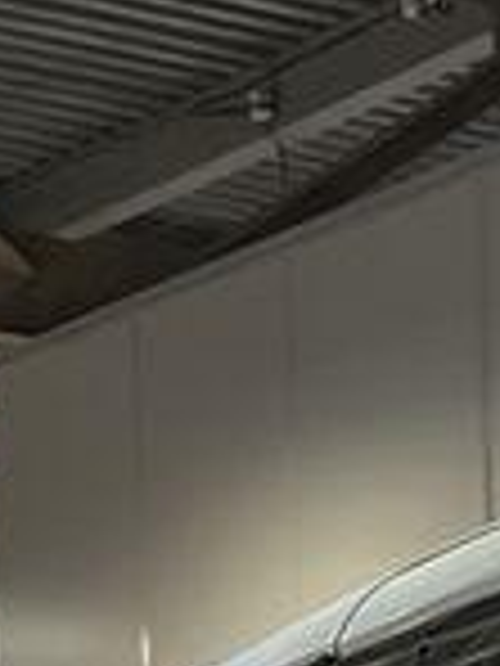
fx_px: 4680
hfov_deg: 5.3
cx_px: 2032
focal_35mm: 243
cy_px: 2192
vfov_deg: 7.0
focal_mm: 5.1
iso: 40
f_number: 1.6
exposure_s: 1/100
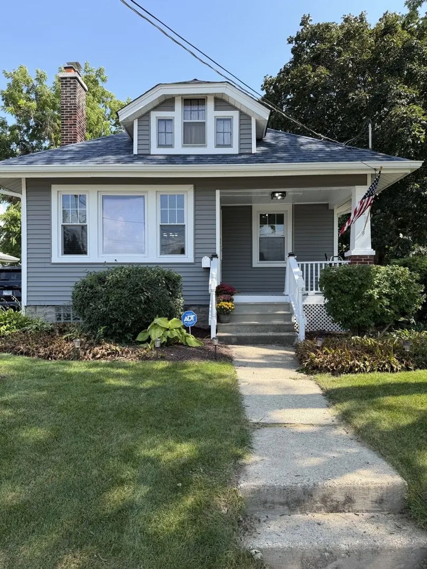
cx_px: 214
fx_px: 395
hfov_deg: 56.8
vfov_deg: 71.6
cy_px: 284
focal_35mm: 24
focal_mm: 6.76
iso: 80
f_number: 1.78
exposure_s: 1/1385
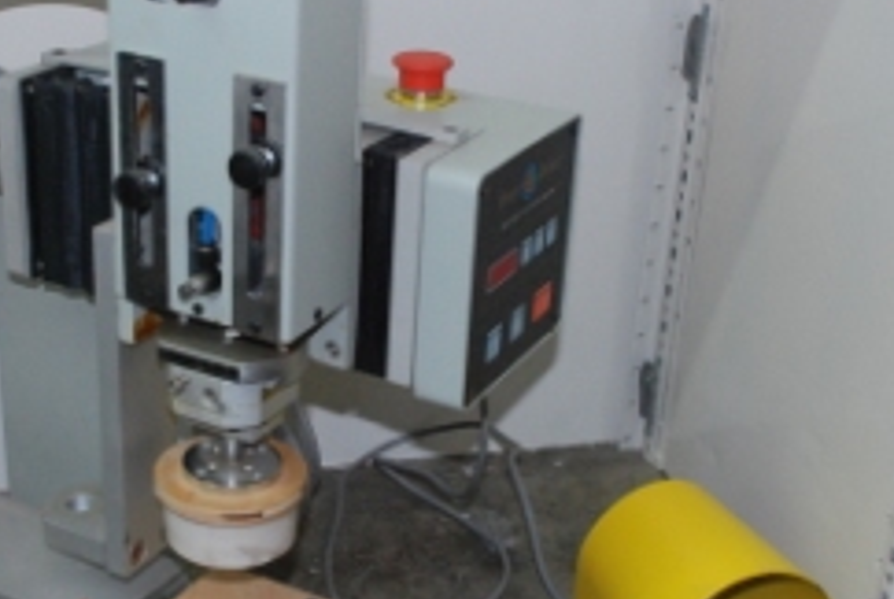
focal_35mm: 61
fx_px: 1517
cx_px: 362
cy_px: 377
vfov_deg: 22.3
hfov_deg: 32.8
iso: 1250
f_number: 5.6
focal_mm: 22
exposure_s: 1/60
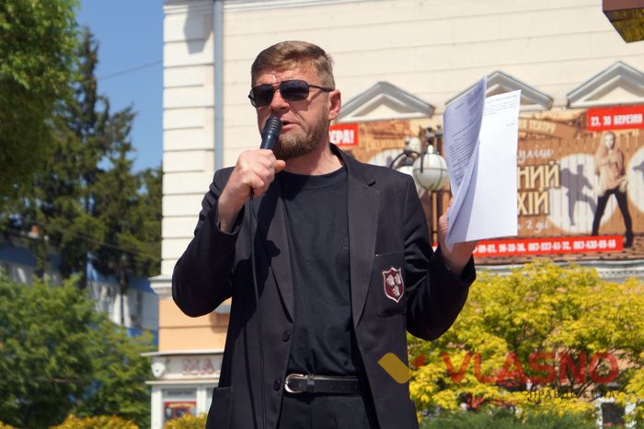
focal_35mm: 75
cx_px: 322
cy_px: 214
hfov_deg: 27.0
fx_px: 1341
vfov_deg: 18.2
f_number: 6.3
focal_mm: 50
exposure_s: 1/500
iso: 100
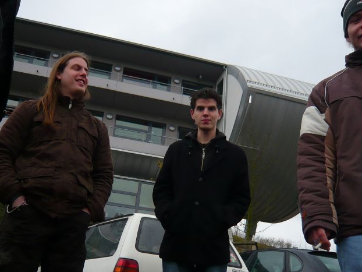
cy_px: 157
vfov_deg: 39.6
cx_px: 178
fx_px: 377
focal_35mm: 36
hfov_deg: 51.3
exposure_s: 1/400
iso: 100
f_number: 2.8
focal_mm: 4.6
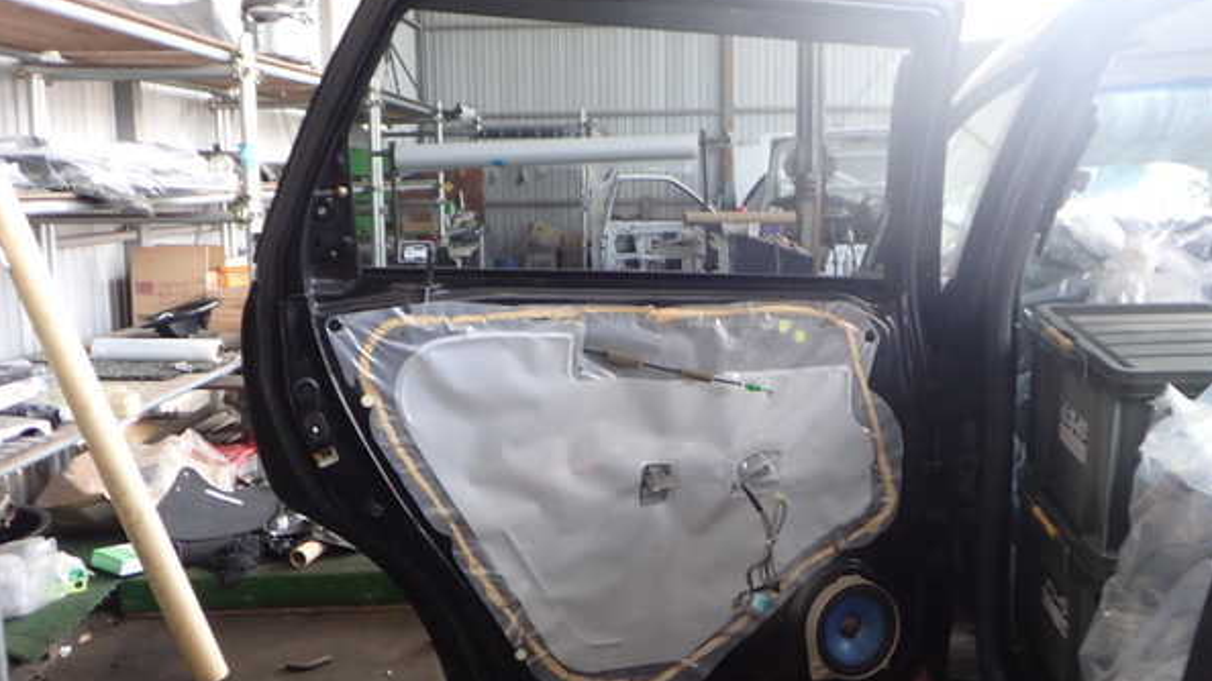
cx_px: 608
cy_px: 314
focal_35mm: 33
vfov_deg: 35.6
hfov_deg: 59.5
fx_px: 1060
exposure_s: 1/80
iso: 200
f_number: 2.3
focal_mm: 5.4
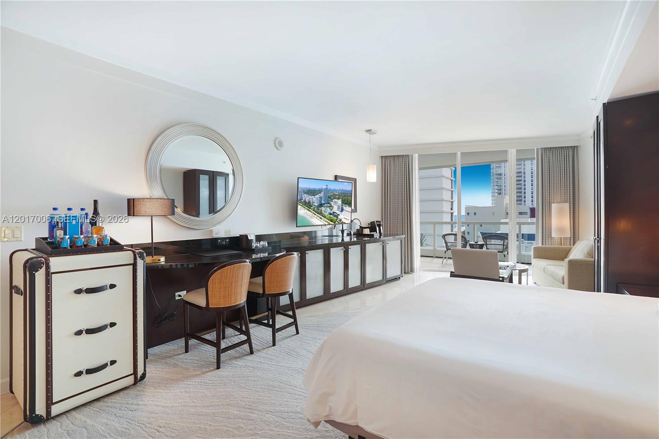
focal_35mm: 16
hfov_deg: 96.7
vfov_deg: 73.7
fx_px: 293
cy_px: 220
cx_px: 330
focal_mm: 16
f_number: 4
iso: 400
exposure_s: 1/160
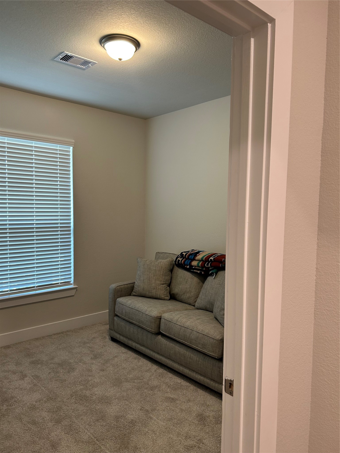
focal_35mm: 26
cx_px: 170
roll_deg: -1.4
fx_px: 340
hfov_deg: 53.1
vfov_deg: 67.3
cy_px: 226
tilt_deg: -4.5
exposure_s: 1/60
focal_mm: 5.7
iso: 80
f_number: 1.5
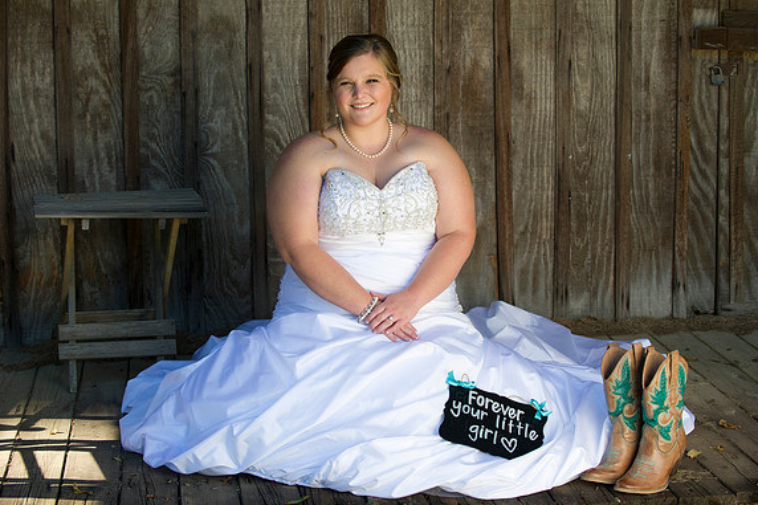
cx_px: 380
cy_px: 253
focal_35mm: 71
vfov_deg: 19.2
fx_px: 1494
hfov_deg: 28.5
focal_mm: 70
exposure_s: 1/160
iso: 200
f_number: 4.5
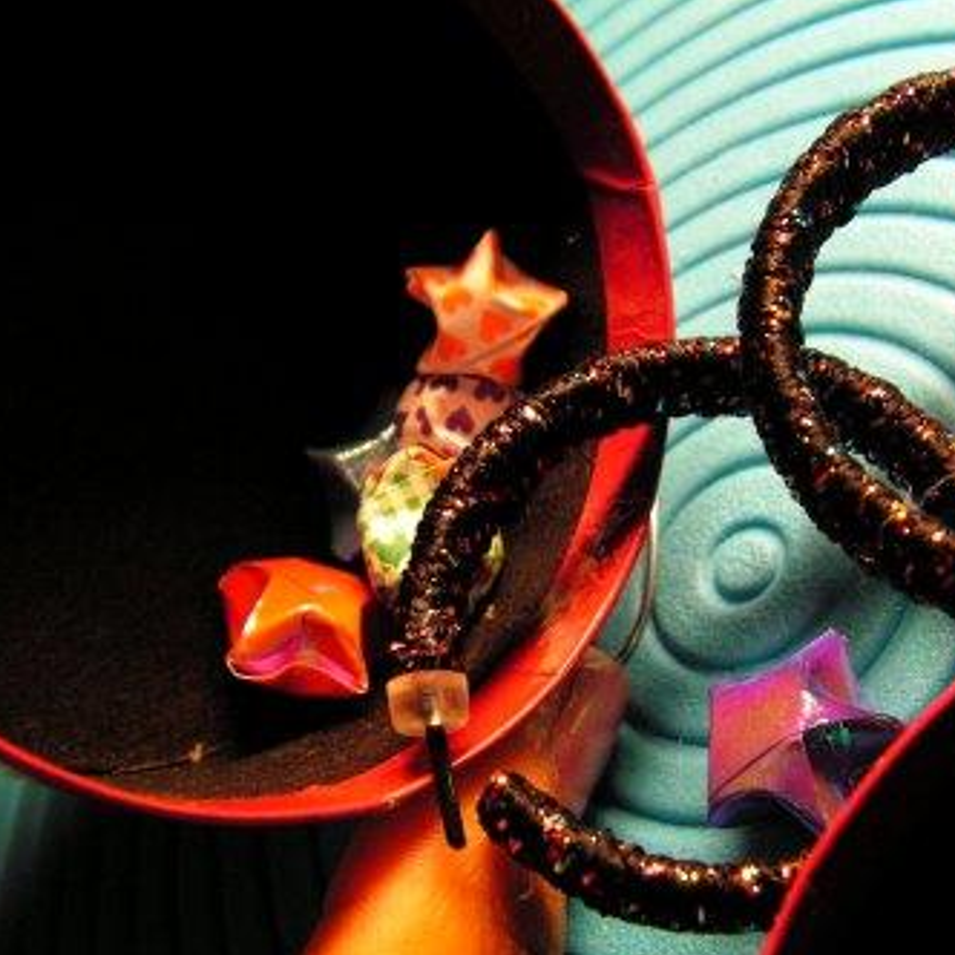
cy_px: 478
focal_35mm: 43
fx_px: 1342
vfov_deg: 39.2
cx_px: 630
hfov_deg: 38.8
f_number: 3.2
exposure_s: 1/40
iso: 125
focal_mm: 6
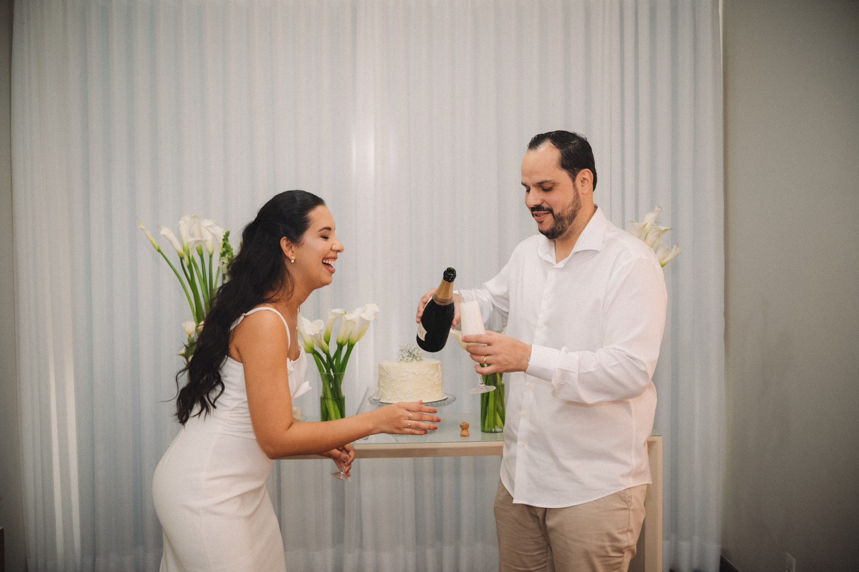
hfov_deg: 47.4
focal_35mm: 41
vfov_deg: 32.6
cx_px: 430
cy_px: 286
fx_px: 978
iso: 800
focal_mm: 27
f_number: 3.6
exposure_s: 1/125
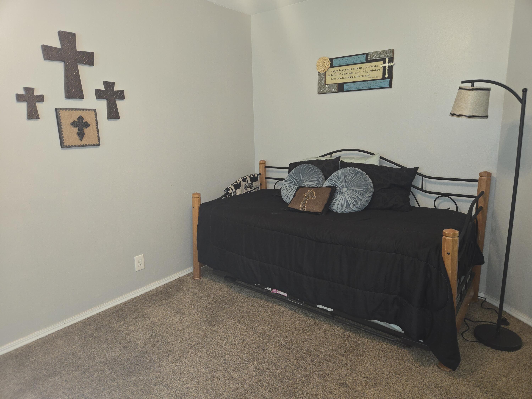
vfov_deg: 58.9
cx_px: 266
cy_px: 200
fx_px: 353
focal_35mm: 23
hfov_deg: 73.9
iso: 125
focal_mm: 5.4
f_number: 1.8
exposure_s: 1/17.2
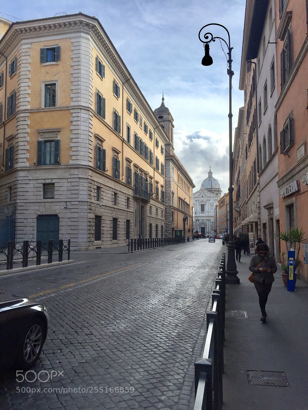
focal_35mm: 29
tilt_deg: +3.0
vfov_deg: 61.7
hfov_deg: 48.2
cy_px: 205
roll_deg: -0.2
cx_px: 154
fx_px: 344
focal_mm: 4.15
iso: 32
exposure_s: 1/1647
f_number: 2.2
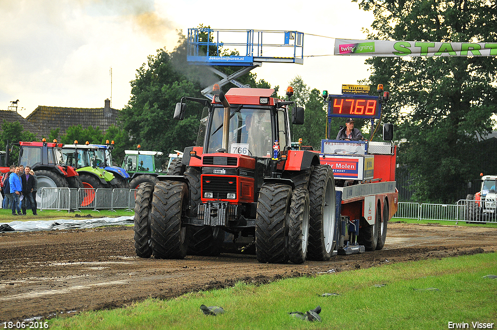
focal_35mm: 188
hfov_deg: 11.0
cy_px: 165
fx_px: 2585
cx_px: 248
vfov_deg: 7.3
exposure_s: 1/800
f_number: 5.6
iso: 500
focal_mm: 125
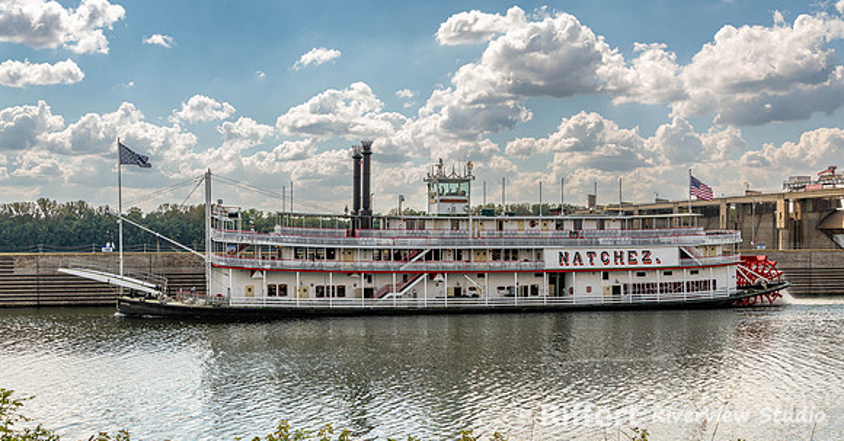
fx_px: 981
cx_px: 424
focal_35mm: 45
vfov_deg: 25.3
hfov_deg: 46.6
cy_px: 266
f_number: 8
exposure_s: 1/200
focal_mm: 40
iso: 64
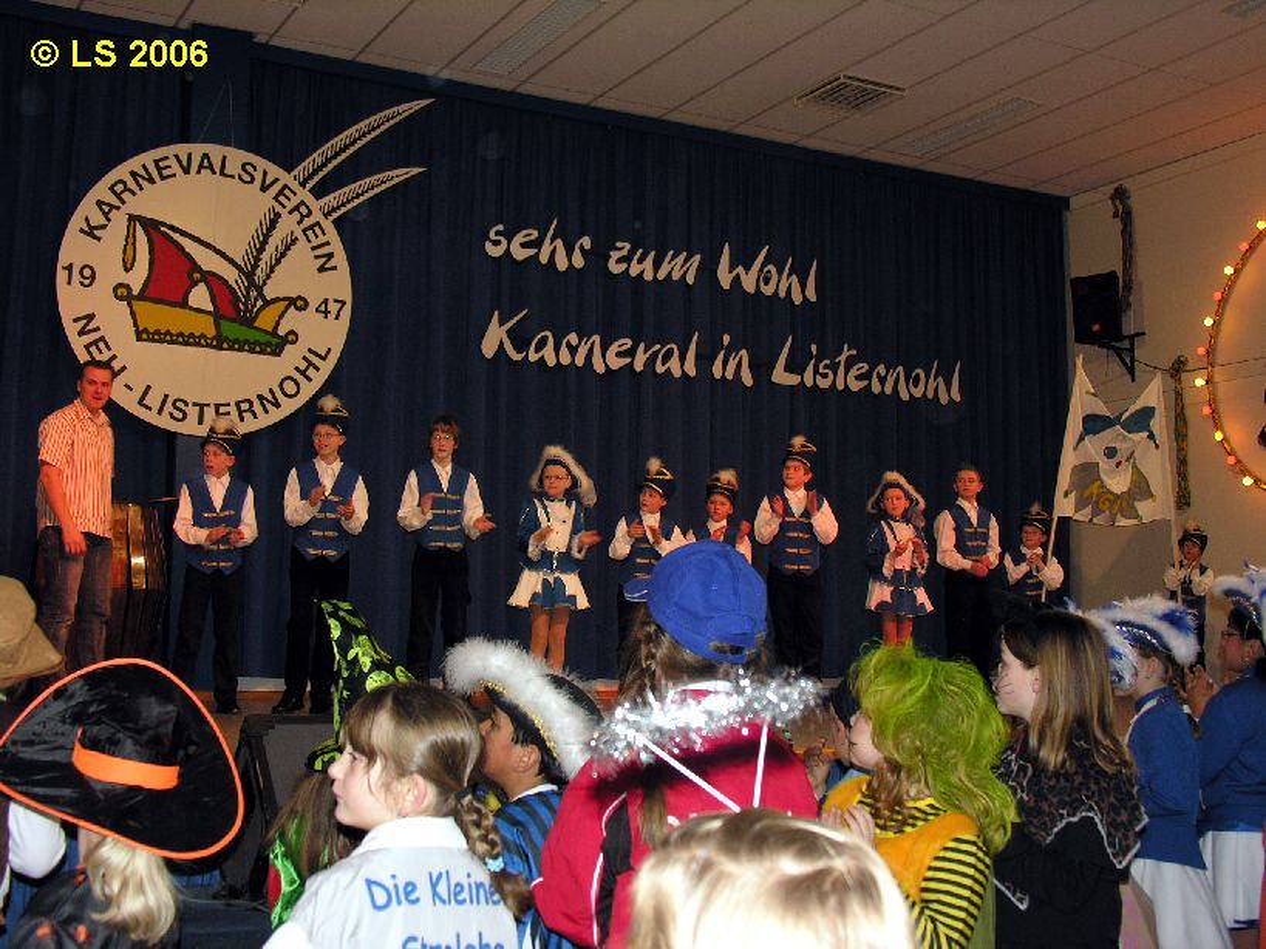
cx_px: 633
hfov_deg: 43.9
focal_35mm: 43
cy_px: 474
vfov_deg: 33.6
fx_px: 1572
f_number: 2.9
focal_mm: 11
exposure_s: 1/60.1
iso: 100
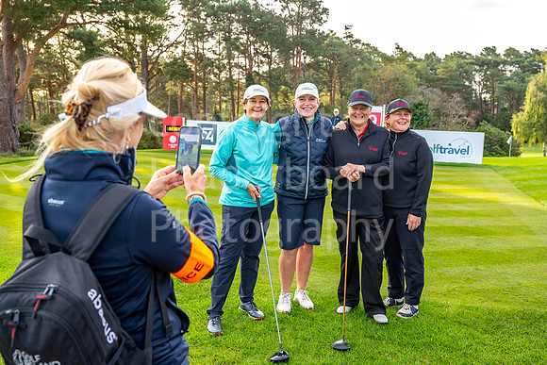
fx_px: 577
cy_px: 182
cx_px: 274
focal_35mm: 38
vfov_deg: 35.1
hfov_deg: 50.7
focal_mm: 38
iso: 500
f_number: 5
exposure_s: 1/400
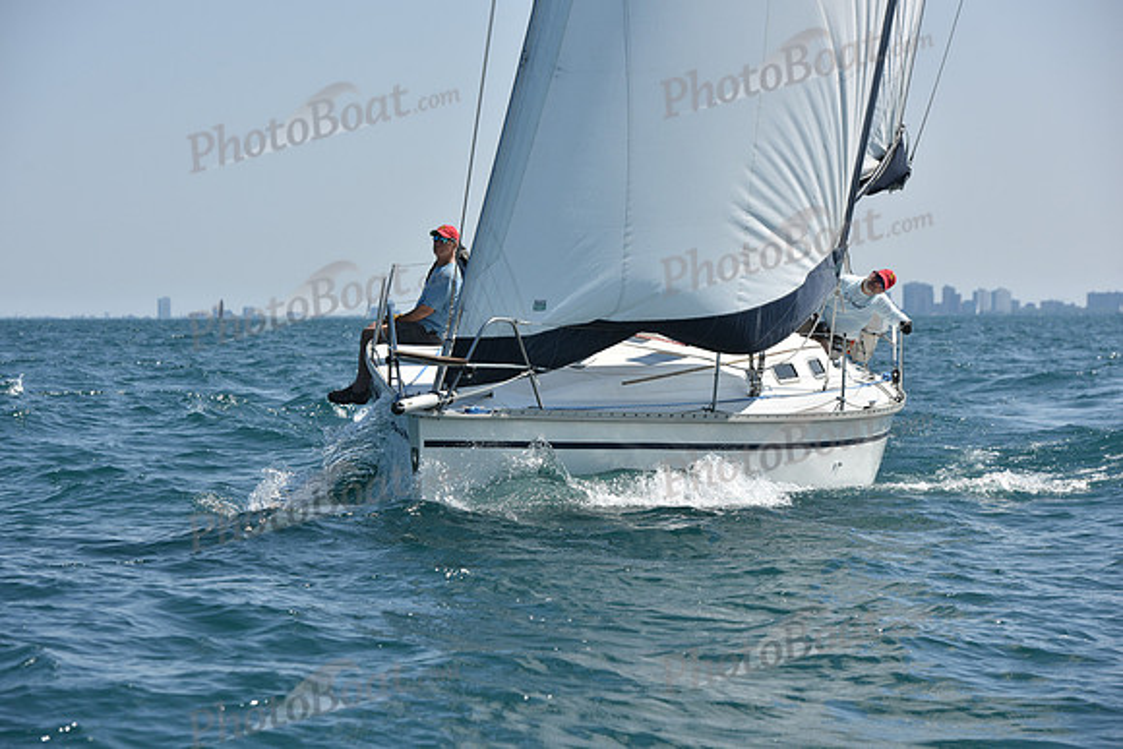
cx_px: 562
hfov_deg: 16.4
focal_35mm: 125
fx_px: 3900
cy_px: 374
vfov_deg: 11.0
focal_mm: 125
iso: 250
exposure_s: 1/1600
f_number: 7.1
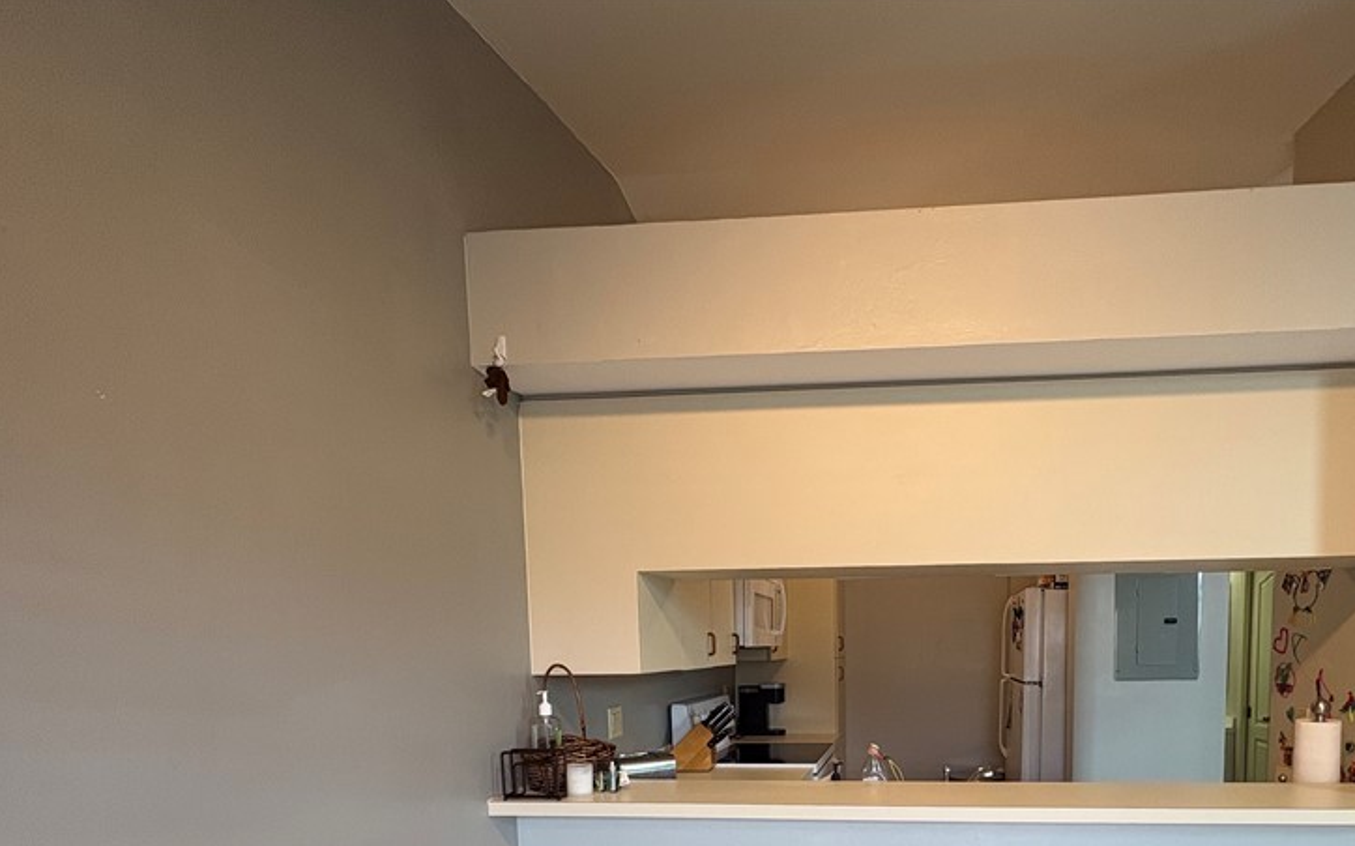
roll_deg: +0.5
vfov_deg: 52.3
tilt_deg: -4.8
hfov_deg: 80.5
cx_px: 861
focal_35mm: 21
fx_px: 775
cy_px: 713
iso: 160
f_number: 2.2
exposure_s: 1/120
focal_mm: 2.22
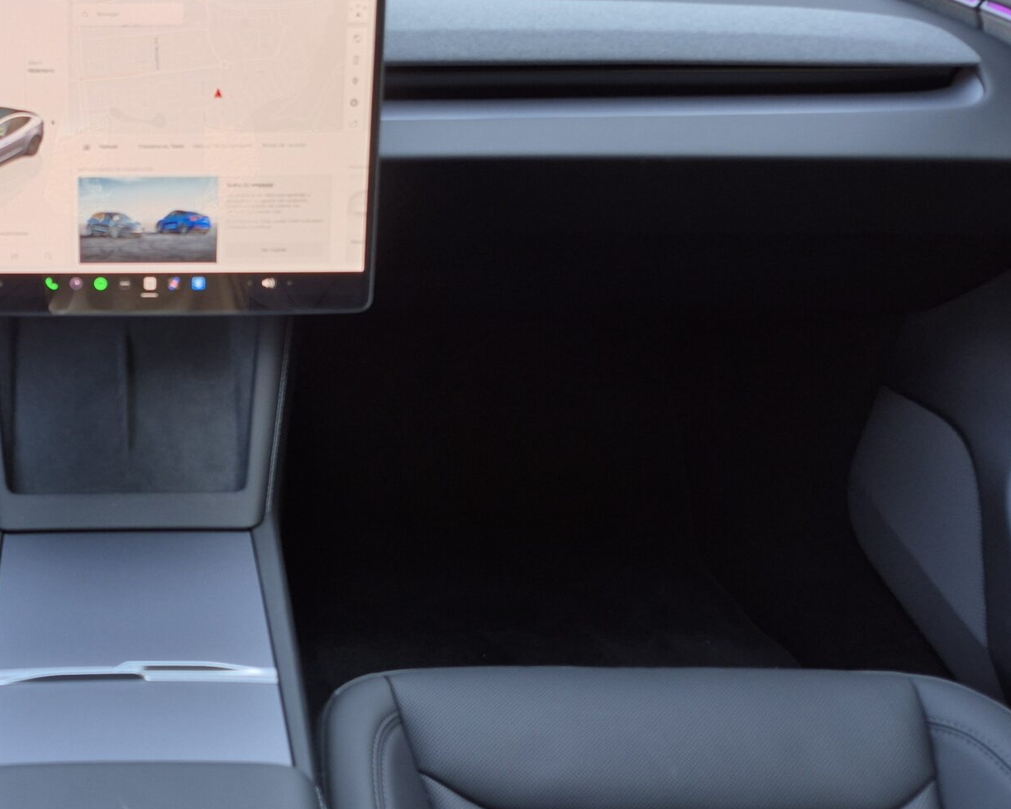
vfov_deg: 32.1
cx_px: 116
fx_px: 1406
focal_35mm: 47
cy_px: 407
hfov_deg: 37.2
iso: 25
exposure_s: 1/60
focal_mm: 5.4
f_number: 1.8
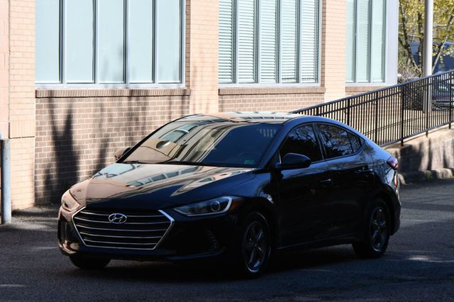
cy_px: 151
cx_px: 227
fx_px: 1790
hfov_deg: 14.5
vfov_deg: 9.7
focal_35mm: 142
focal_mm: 95
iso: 110
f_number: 8
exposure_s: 1/250
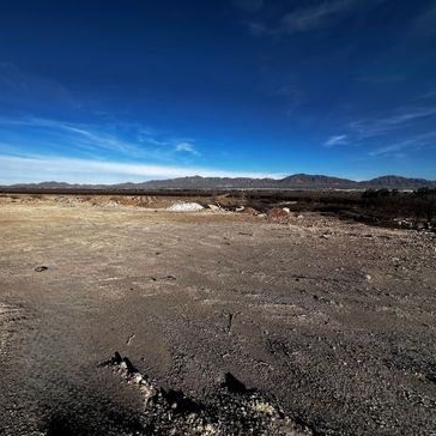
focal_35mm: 17
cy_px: 222
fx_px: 242
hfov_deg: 82.7
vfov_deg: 84.0
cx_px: 169
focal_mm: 2.22
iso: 50
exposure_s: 1/4000
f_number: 2.2
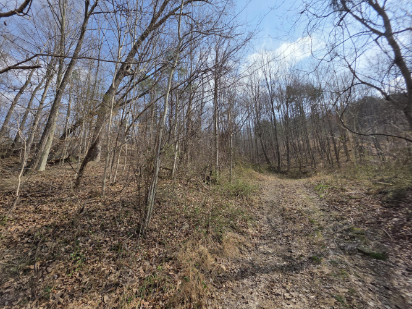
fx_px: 155
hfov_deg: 106.2
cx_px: 206
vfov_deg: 89.9
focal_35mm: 13
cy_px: 154
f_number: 1.9
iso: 40
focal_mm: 2.2
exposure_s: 1/2339
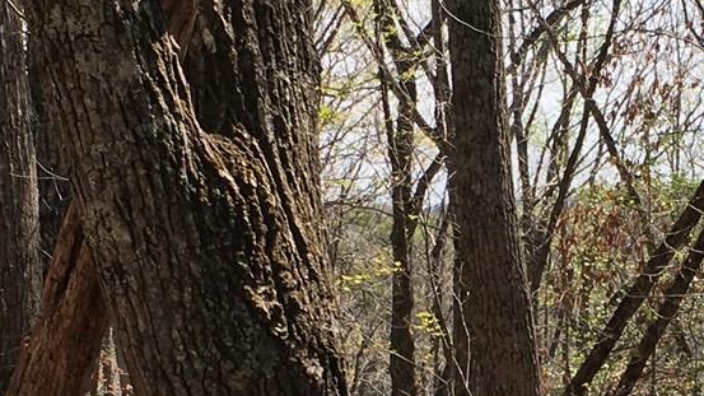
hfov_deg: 18.2
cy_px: 388
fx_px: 2184
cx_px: 537
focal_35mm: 117
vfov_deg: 10.3
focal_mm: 4.15
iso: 25
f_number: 2.2
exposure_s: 1/732
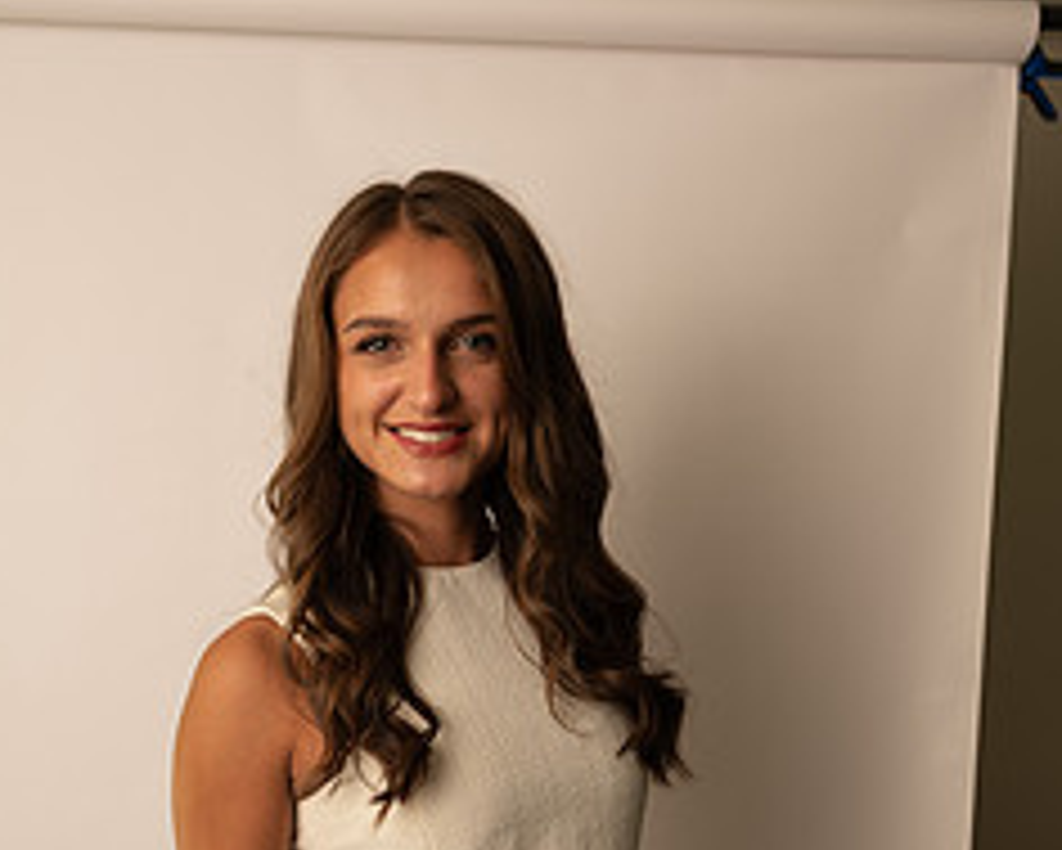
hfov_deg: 42.7
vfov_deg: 34.1
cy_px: 648
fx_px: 1352
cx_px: 432
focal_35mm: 43
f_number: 3.2
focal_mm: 24
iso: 100
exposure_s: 1/160
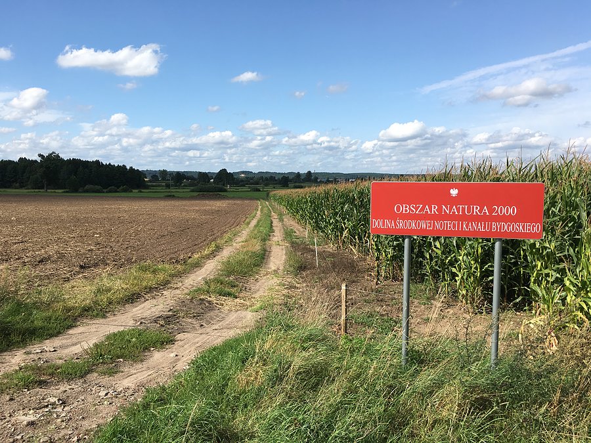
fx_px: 495
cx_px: 296
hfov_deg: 61.7
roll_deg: -1.1
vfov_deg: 48.2
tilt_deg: -5.8
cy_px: 222
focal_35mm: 29
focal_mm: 4.15
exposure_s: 1/1538
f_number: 2.2
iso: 25
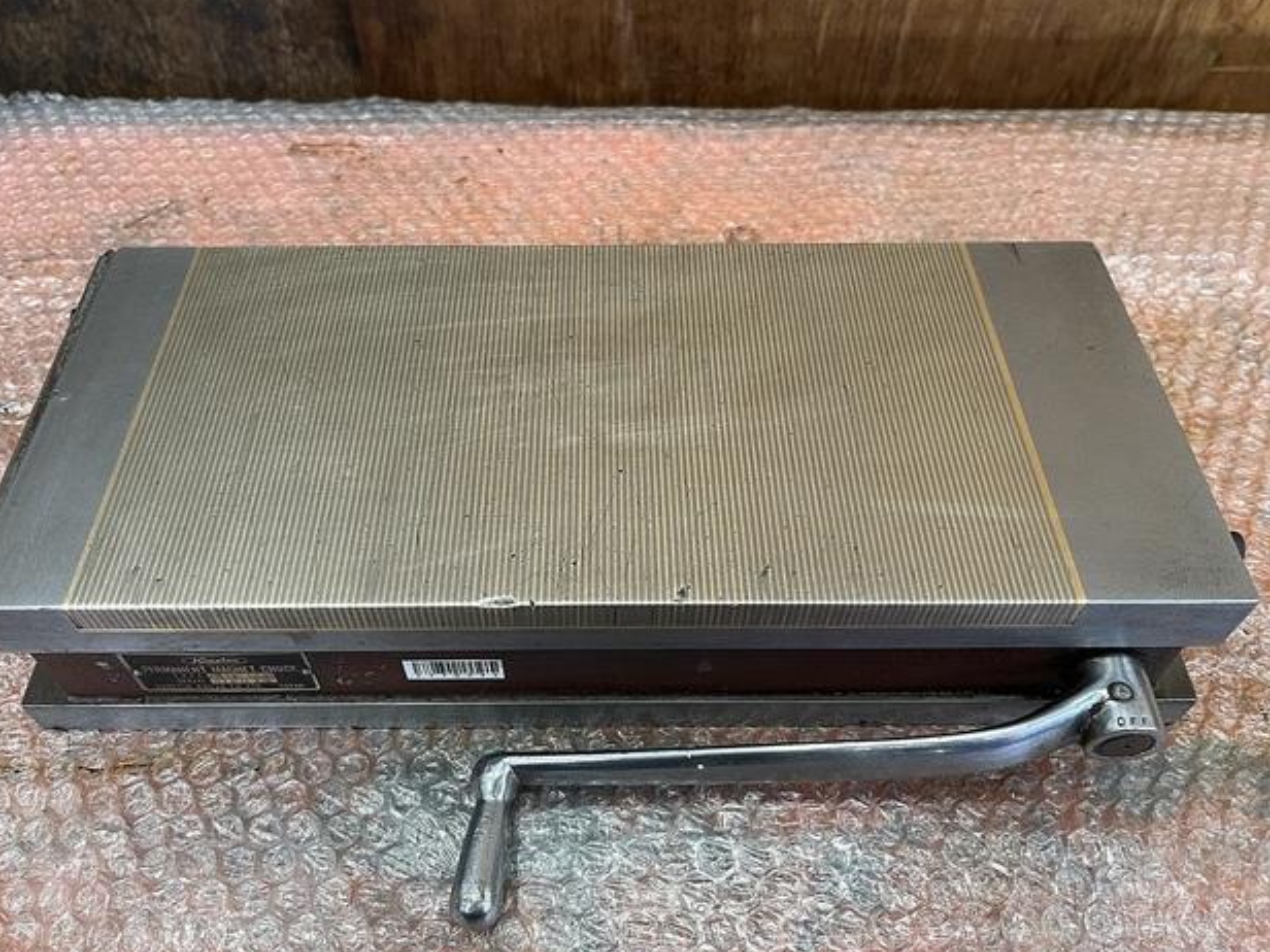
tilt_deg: -52.9
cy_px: 484
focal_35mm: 27
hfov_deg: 65.3
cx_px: 612
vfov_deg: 51.4
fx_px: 991
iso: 125
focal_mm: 5.1
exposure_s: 1/76
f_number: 1.6
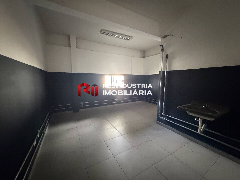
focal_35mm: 14
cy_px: 90
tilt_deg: -6.9
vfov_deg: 85.7
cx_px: 120
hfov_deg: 102.1
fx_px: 97
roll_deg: -1.1
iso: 1600
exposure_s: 1/36
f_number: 2.2
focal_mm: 2.22
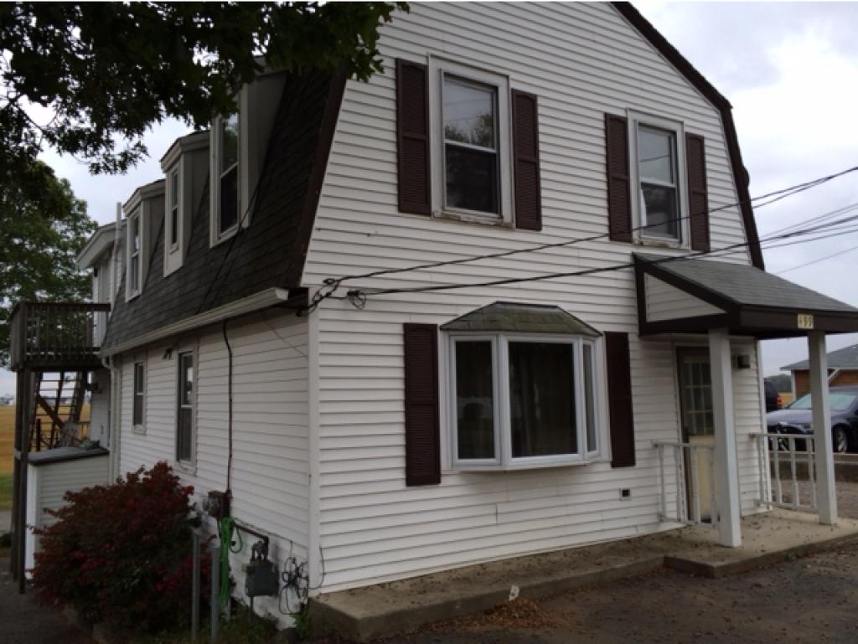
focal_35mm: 30
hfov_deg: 59.9
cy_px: 322
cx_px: 429
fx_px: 744
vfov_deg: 46.8
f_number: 2.2
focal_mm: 4.12
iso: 50
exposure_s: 1/60
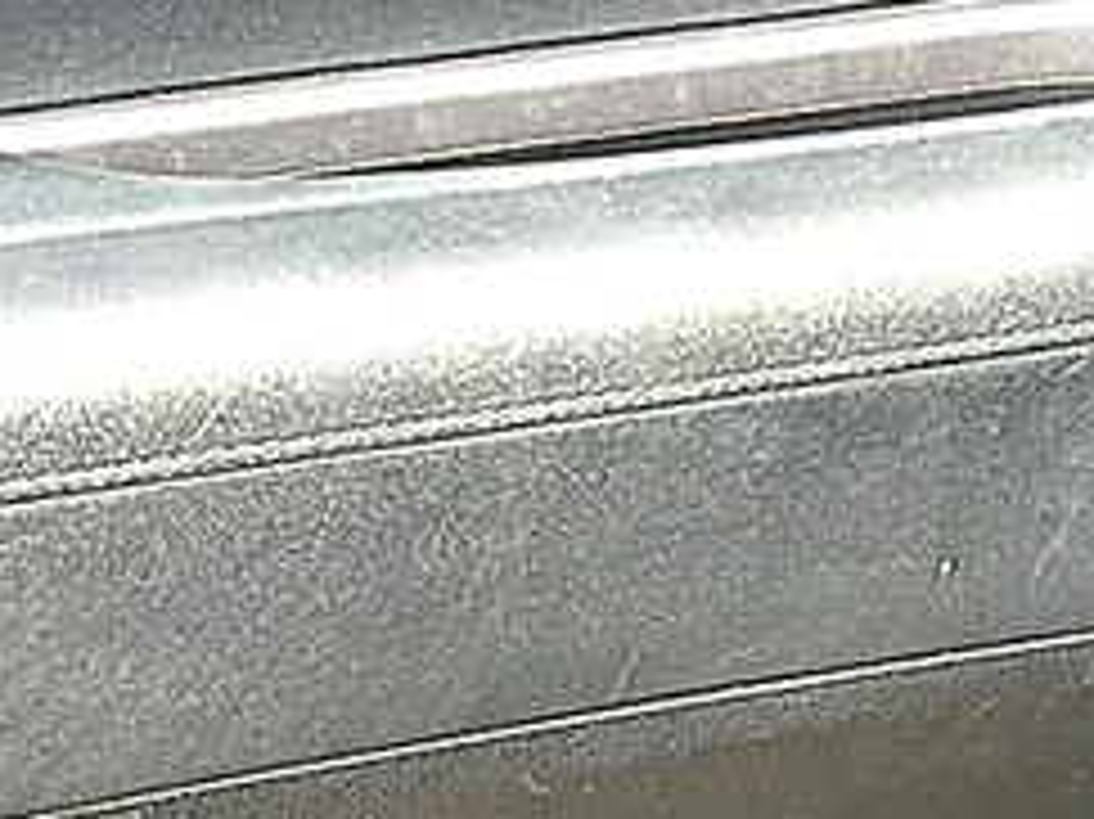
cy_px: -151
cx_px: 1135
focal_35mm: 118
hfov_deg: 16.3
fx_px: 3727
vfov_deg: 12.3
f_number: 1.78
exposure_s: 1/904
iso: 80
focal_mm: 6.86
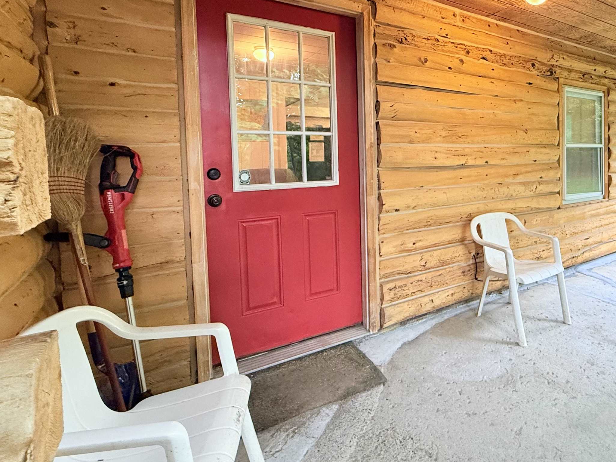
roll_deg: +0.9
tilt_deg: -1.9
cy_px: 176
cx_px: 423
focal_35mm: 21
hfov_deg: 75.8
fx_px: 374
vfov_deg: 62.6
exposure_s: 1/60
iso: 400
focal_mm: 2.22
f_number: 2.2
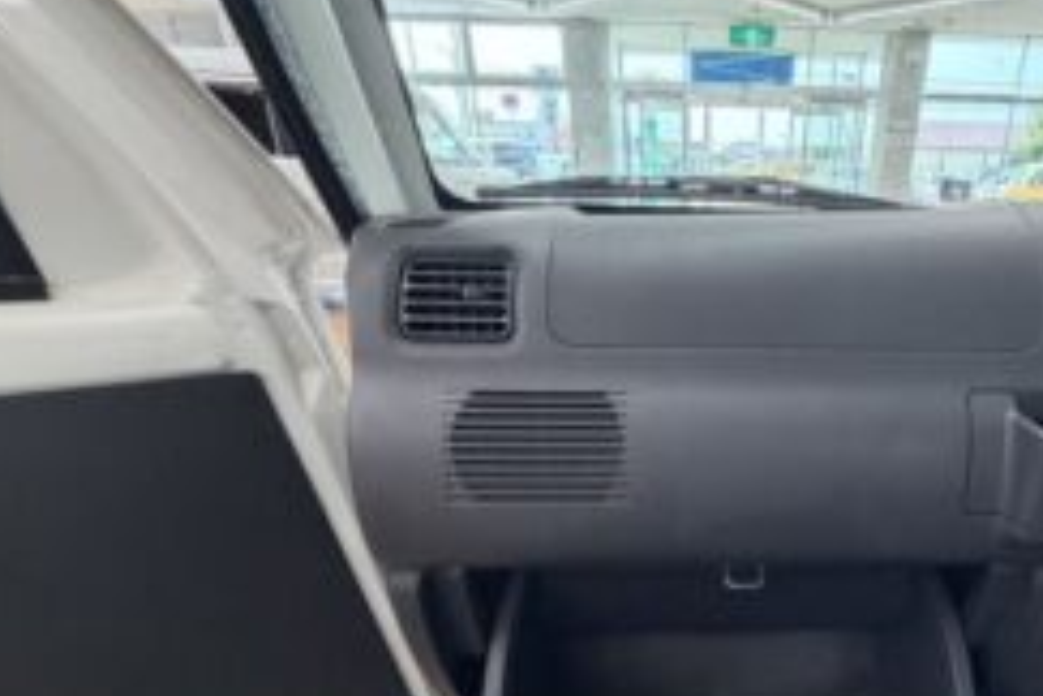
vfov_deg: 57.3
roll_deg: -1.0
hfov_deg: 77.6
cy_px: 496
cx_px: 725
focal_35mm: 21
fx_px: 608
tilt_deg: -27.6
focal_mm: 2.22
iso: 200
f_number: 2.2
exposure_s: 1/50
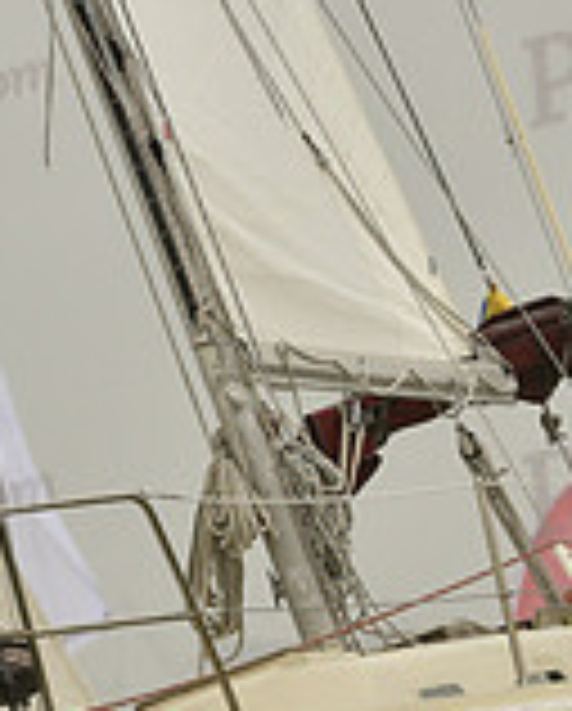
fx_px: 19602
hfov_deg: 1.7
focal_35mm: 929
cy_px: 722
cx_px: 293
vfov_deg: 2.1
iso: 400
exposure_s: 1/800
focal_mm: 270
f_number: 9
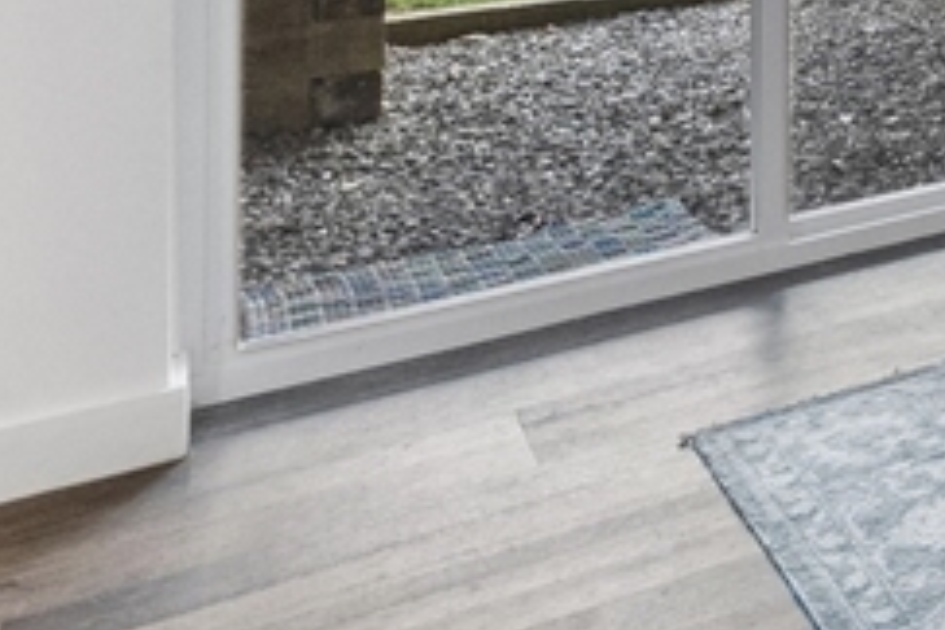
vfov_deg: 19.8
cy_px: -327
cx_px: 1672
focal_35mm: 59
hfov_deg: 22.0
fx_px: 1549
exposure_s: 1/40
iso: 1600
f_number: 6.3
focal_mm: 14
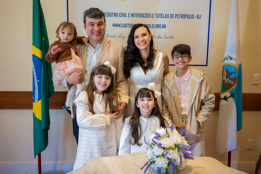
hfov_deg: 64.5
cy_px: 87
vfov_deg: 45.6
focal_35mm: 29
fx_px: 207
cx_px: 130
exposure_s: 1/60
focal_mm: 18.5
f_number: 3.8
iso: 640
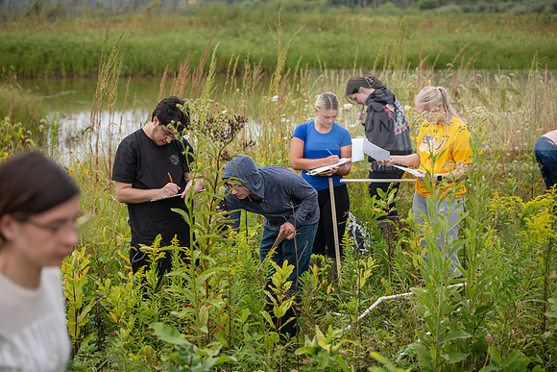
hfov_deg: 28.8
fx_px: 1083
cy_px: 186
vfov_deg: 19.5
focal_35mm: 70
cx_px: 278
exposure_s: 1/320
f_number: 3.2
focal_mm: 70
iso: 80
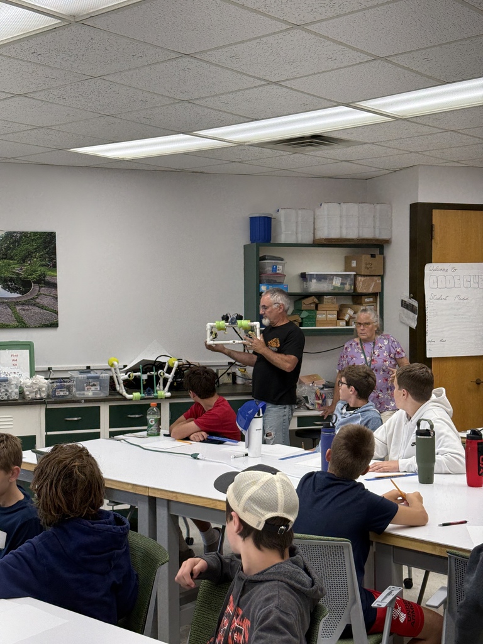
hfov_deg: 30.3
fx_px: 893
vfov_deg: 39.7
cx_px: 242
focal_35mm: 48
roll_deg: -0.6
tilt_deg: -0.7
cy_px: 322
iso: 100
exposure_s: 1/120
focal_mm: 6.76
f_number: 1.78
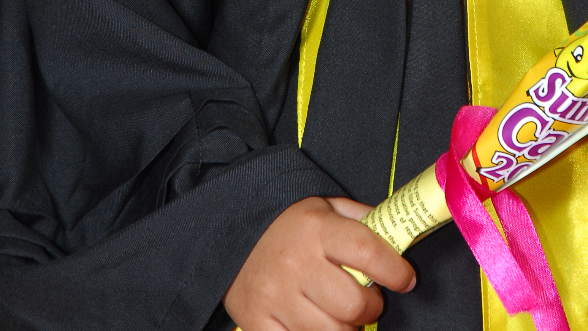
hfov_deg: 5.6
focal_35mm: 386
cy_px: -299
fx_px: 6018
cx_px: 424
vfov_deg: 3.1
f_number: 7.1
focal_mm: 98
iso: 200
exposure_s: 1/100
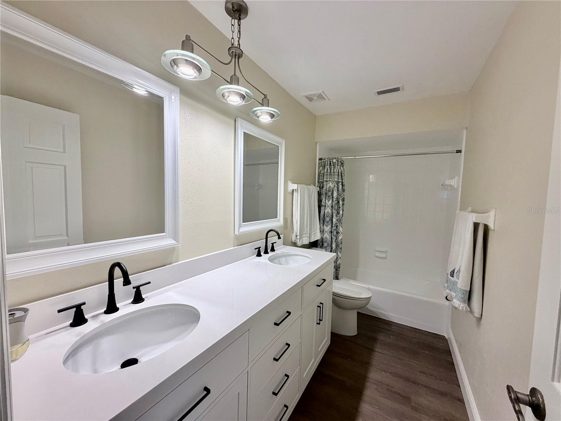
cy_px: 210
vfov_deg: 85.7
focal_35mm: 14
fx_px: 227
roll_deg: -1.9
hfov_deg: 102.1
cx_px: 280
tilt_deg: -3.2
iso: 250
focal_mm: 2.22
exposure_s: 1/120
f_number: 2.2
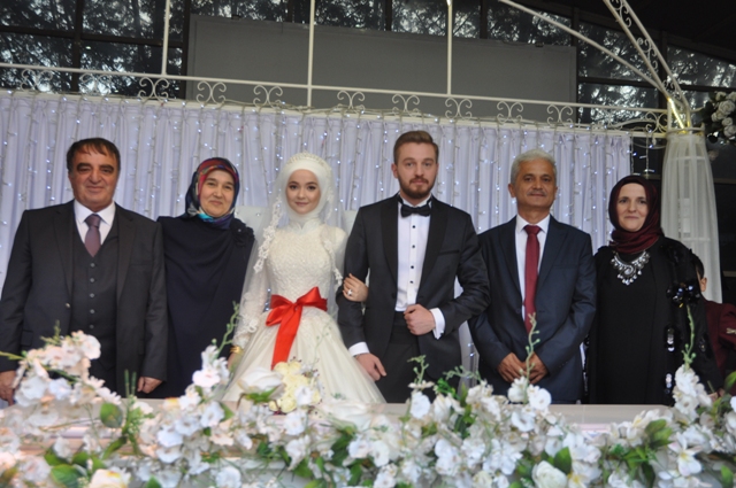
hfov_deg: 48.0
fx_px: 827
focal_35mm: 40
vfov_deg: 32.9
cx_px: 368
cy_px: 244
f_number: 4.5
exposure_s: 1/80
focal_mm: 27
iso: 400
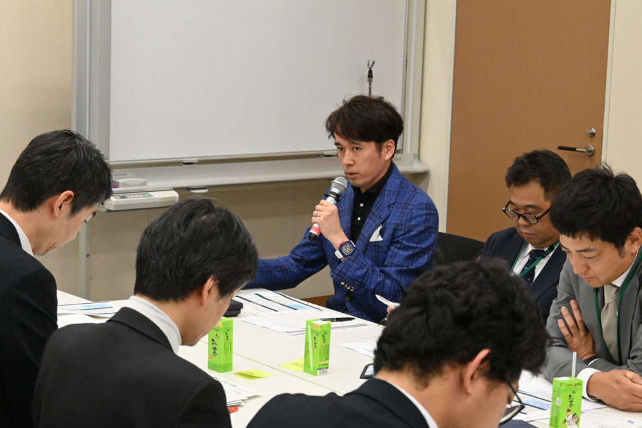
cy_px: 219
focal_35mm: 77
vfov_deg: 17.7
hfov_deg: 26.3
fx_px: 1373
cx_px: 321
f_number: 6.3
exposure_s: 1/125
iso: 2000
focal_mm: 50
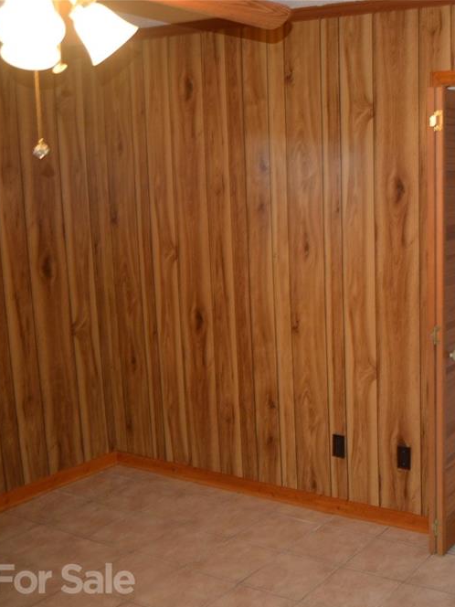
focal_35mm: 40
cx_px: 456
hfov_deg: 33.0
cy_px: 310
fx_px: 701
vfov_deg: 46.8
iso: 800
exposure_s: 1/60
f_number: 3.5
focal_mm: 18
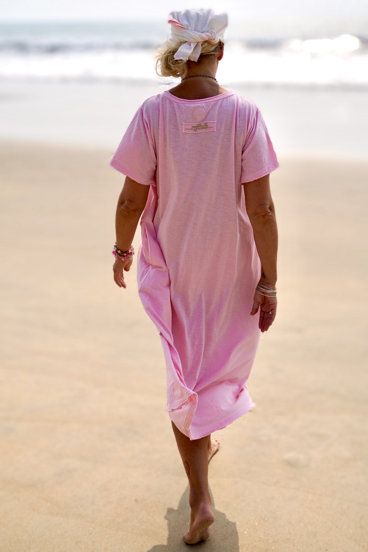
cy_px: 276
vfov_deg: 49.6
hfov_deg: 34.2
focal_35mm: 39
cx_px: 184
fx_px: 598
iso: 100
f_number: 5
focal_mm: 26
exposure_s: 1/1600
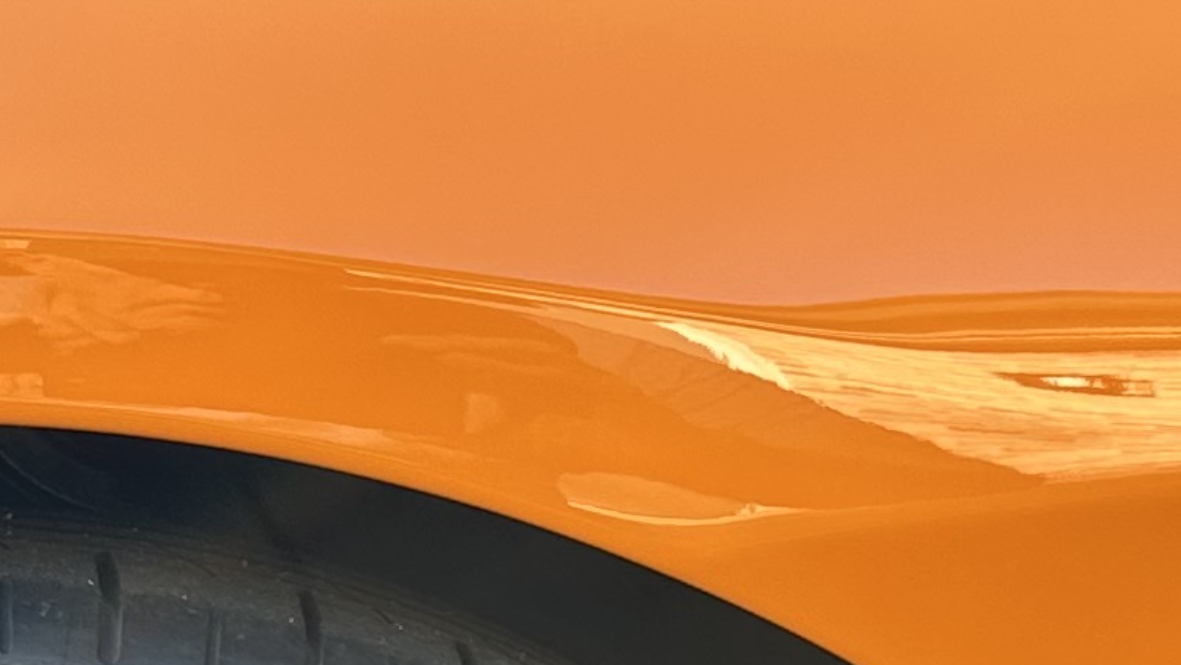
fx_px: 4103
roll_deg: +1.5
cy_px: 1327
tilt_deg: -17.1
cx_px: 202
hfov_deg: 16.2
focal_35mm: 131
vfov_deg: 8.8
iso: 64
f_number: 1.78
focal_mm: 6.86
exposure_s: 1/195
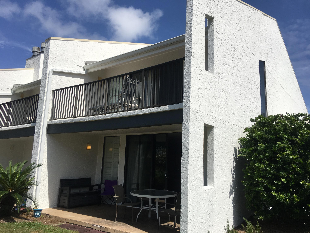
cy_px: 116
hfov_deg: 61.7
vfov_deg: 48.2
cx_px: 155
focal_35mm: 29
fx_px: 260
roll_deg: -1.5
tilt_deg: +14.4
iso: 25
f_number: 2.2
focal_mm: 4.15
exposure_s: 1/2653
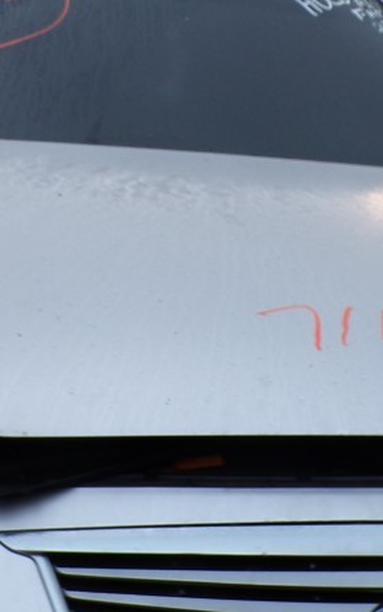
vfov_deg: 28.3
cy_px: 428
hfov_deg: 18.0
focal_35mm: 72
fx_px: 1201
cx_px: 283
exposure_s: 1/70
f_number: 3
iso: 100
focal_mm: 4.3
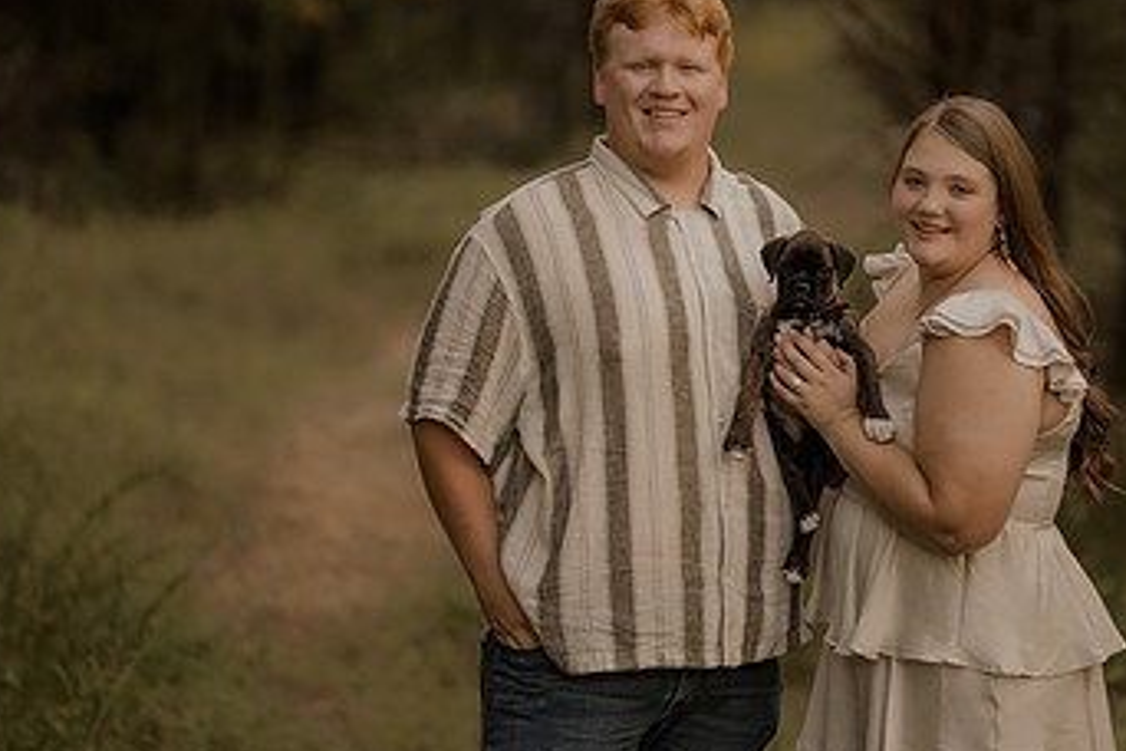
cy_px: 249
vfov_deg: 9.5
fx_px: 4504
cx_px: 747
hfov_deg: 14.2
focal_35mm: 144
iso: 125
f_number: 1.4
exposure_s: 1/400
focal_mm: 85
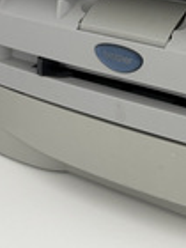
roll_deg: +1.2
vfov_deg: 21.4
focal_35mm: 86
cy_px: -34
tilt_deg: -13.3
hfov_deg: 16.5
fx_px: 616
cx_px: 217
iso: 200
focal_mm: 6.76
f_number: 1.78
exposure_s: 1/105
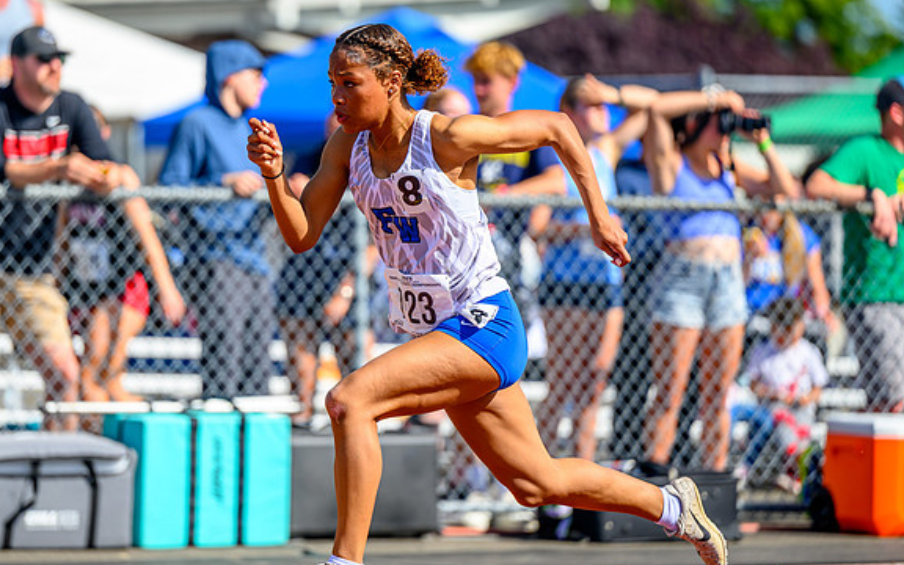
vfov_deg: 5.3
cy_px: 239
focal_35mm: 249
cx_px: 397
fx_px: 6135
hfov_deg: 8.4
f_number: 2.8
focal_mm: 200
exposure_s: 1/2000
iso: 90
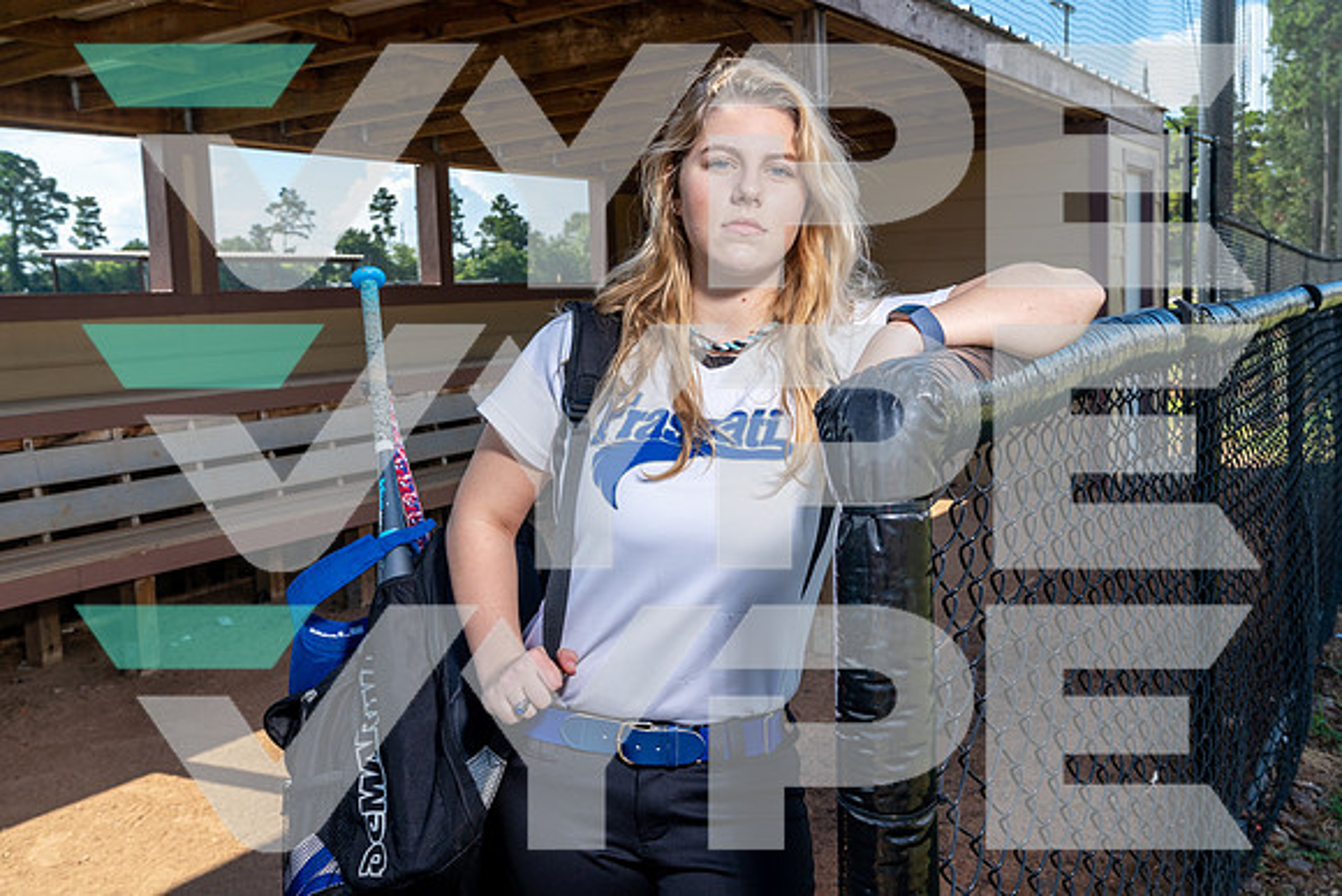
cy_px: 448
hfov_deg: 50.7
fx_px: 1417
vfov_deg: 35.1
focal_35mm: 38
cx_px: 671
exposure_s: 1/125
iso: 100
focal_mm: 38
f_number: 11
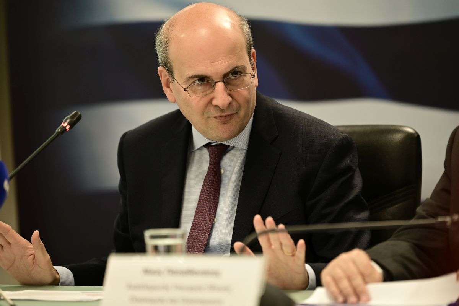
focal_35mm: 200
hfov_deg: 10.3
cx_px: 230
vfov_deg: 6.9
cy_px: 153
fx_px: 2550
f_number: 3.2
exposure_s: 1/160
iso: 800
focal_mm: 200
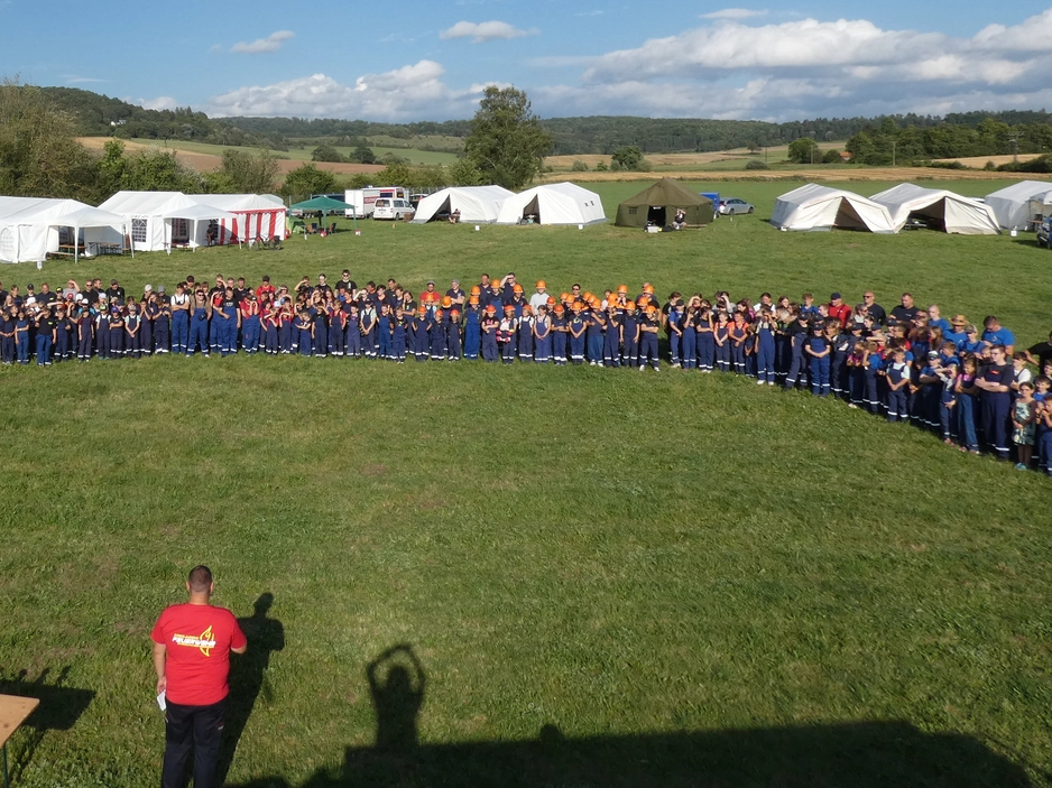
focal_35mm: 32
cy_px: 219
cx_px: 256
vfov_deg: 43.1
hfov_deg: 54.1
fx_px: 972
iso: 80
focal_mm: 3.6
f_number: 4
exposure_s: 1/1000
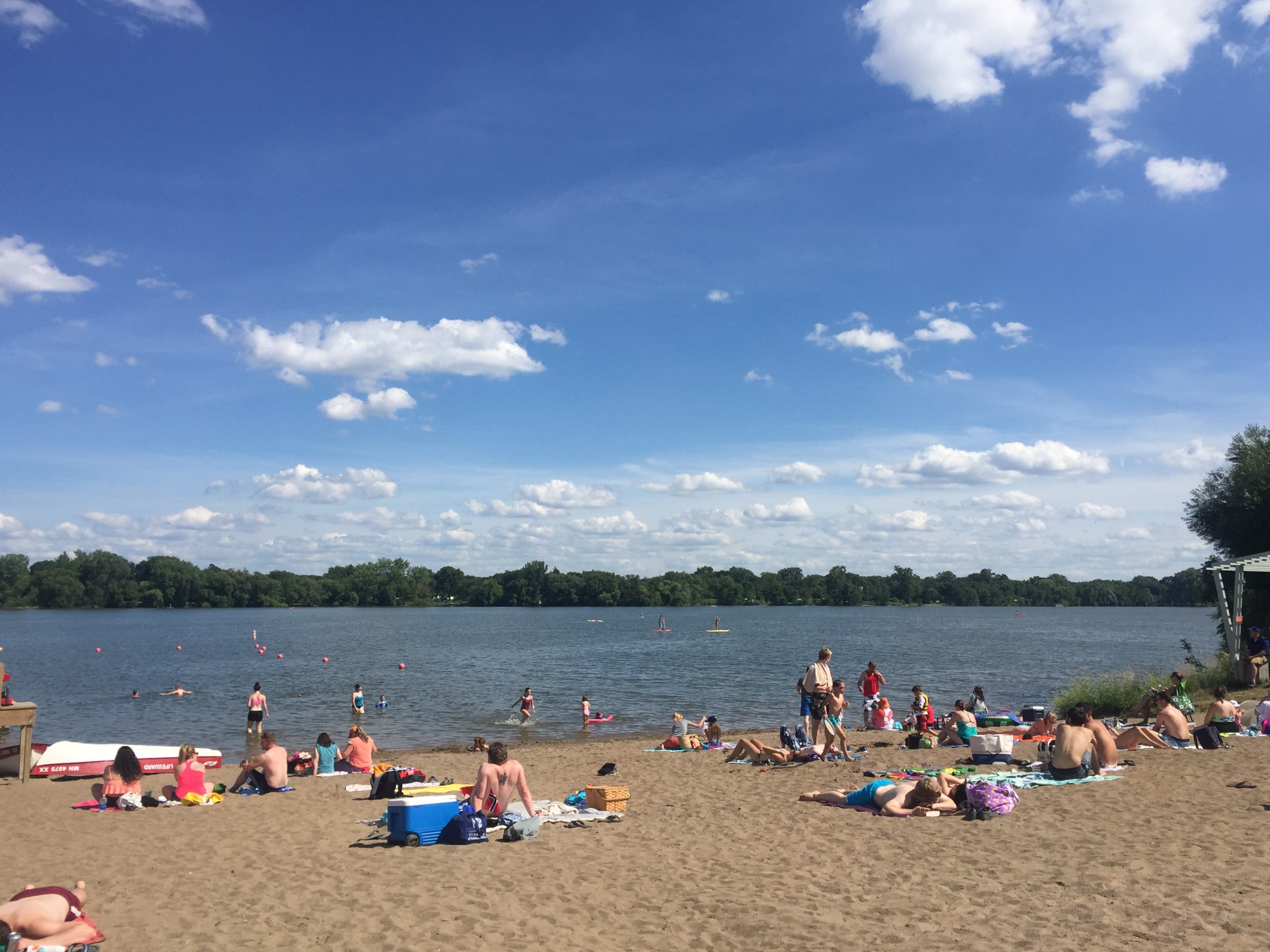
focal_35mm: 29
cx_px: 635
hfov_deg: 61.7
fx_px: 1064
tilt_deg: +5.7
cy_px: 476
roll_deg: -1.2
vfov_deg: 48.2
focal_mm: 4.15
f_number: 2.2
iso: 32
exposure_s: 1/3300
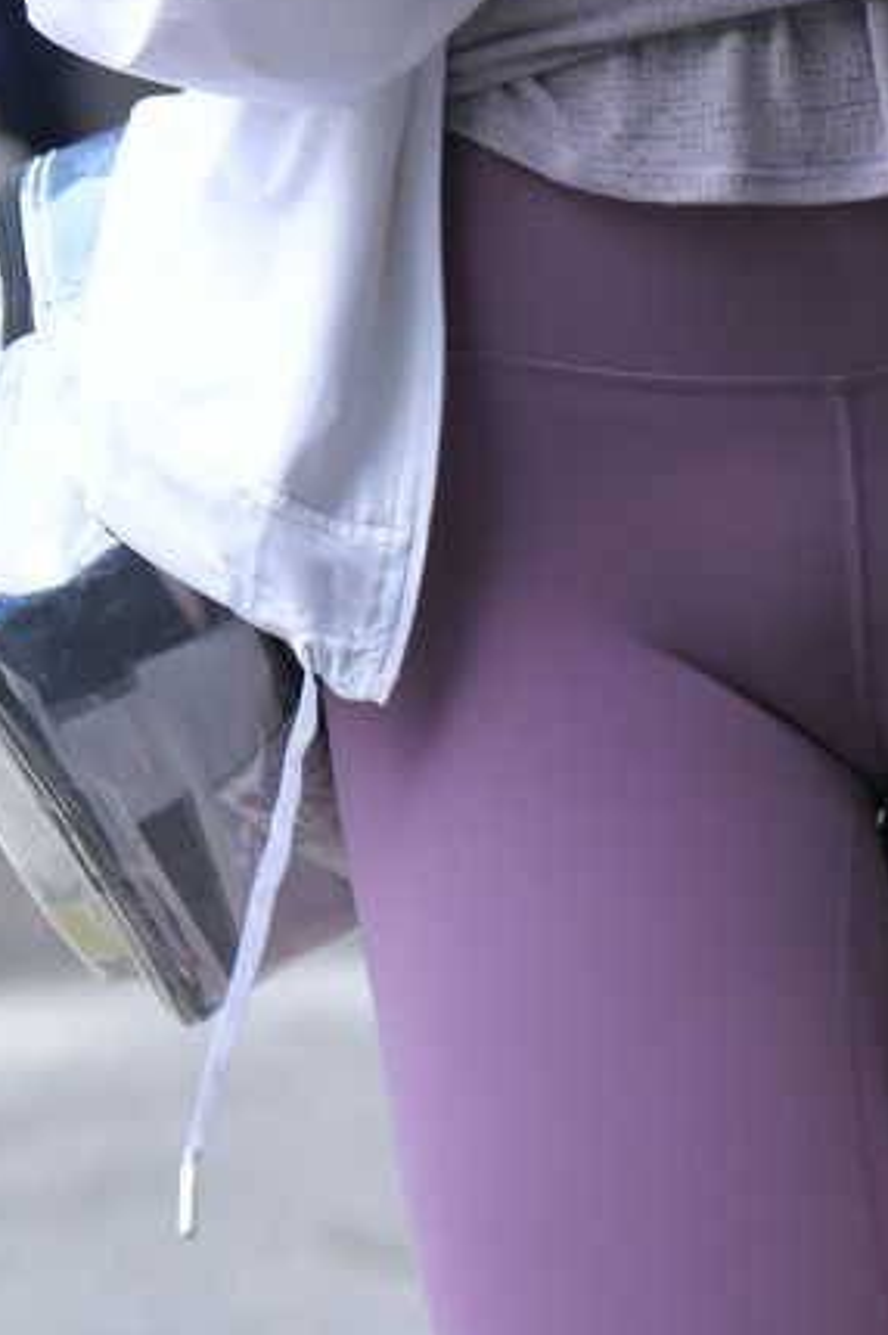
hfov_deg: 2.7
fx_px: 18936
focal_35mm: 511
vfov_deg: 4.0
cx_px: 983
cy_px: 461
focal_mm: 95
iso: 400
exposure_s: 1/800
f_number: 2.8
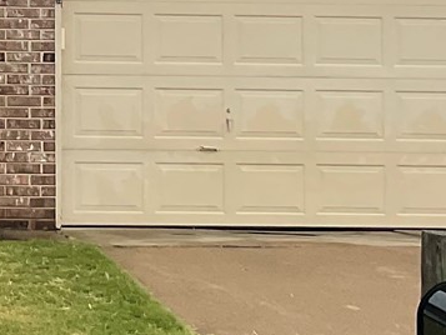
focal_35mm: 156
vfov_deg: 9.4
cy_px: -46
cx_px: -114
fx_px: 2011
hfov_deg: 12.3
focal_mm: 3
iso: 16
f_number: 1.8
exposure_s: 1/1848
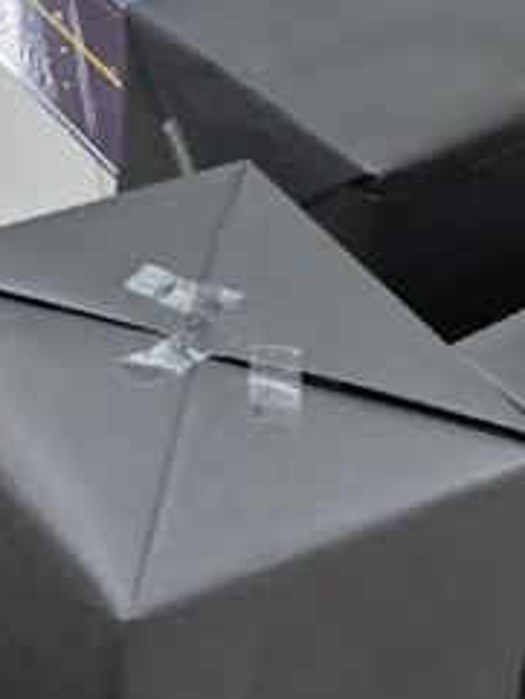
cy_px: -235
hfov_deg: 12.2
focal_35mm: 122
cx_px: 293
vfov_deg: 15.3
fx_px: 2465
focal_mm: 5.4
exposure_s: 1/120
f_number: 1.8
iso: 320
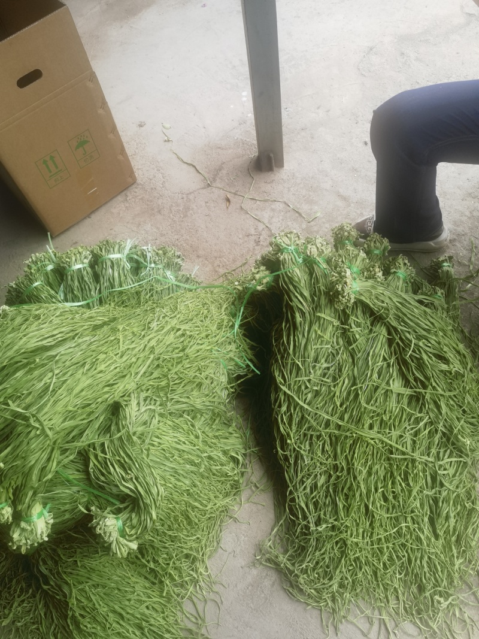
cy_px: 320
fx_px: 498
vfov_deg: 65.3
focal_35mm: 27
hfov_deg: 51.3
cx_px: 240
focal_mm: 6.67
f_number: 1.9
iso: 50
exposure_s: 1/247
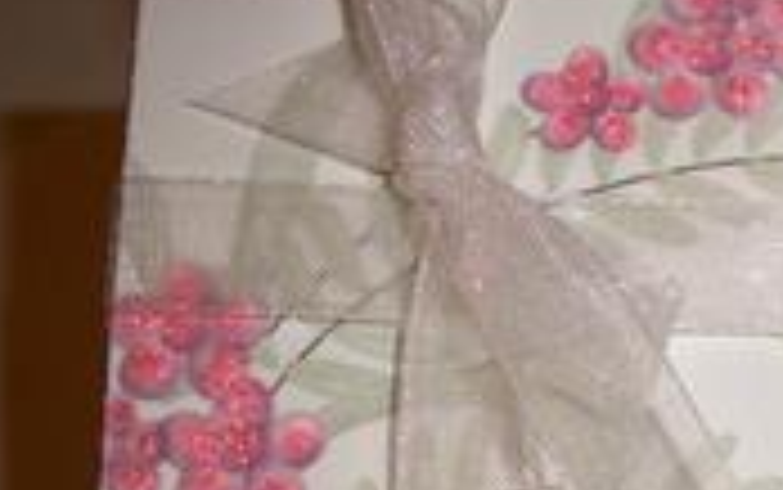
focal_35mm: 96
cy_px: 584
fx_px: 2050
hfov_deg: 20.5
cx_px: 882
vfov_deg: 13.3
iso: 80
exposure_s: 1/60
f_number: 3.1
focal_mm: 6.3
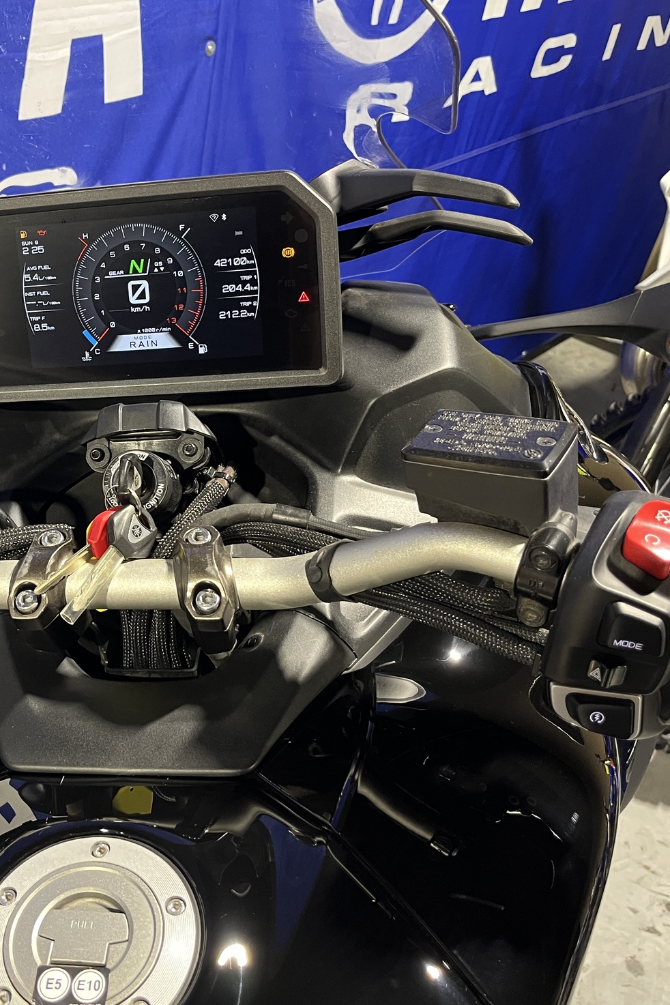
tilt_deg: -36.0
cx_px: 147
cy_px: 506
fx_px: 1033
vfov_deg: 51.9
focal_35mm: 37
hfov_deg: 35.0
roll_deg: -5.7
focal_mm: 5.1
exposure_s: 1/57
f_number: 1.6
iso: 320
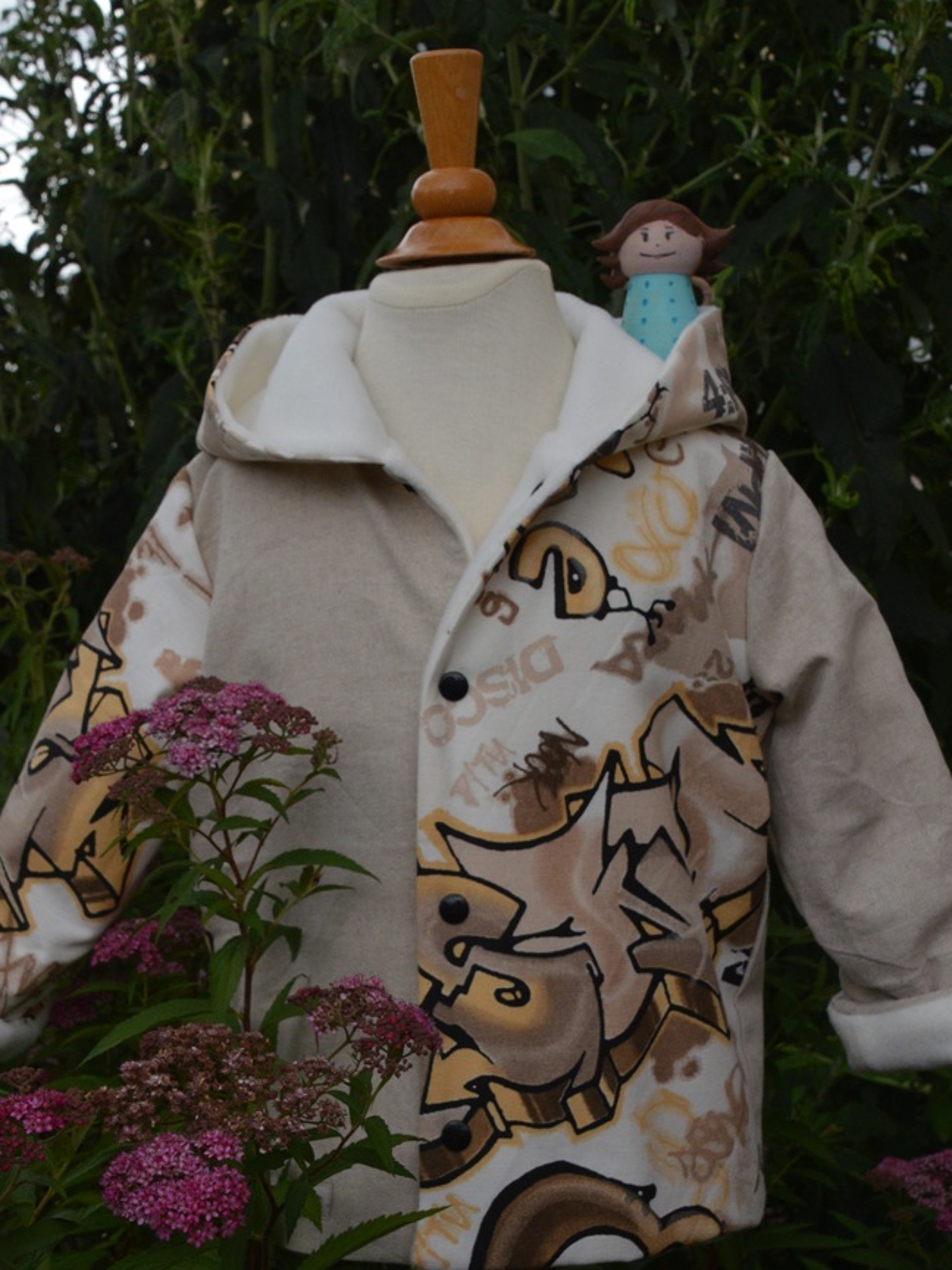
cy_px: 604
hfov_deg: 24.4
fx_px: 2200
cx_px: 428
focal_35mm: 60
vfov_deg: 32.2
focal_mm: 30
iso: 800
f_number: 11
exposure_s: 1/500
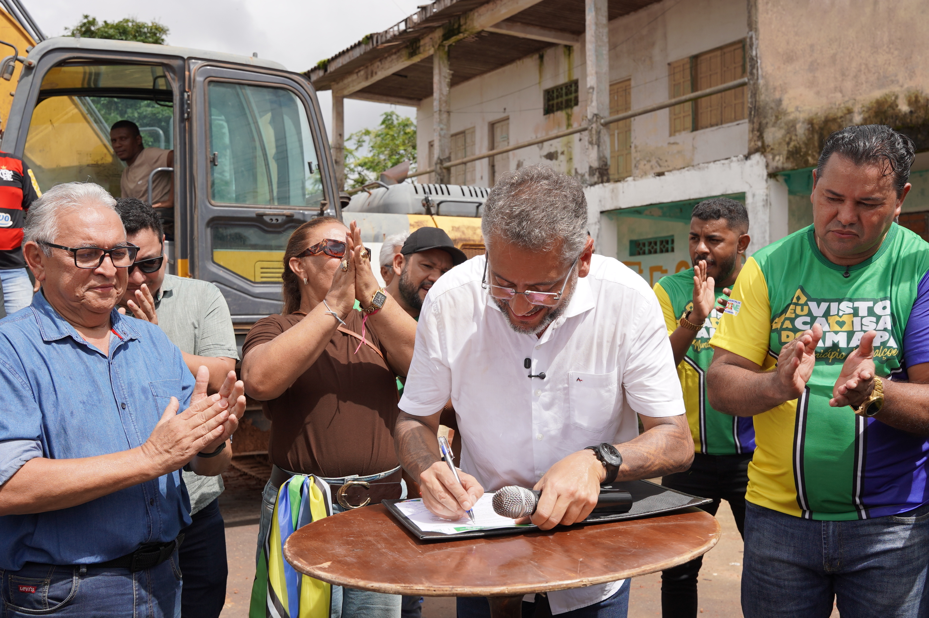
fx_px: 928
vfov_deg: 36.8
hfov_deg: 53.2
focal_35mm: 36
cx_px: 464
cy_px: 309
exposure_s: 1/800
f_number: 4.5
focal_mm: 24
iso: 100
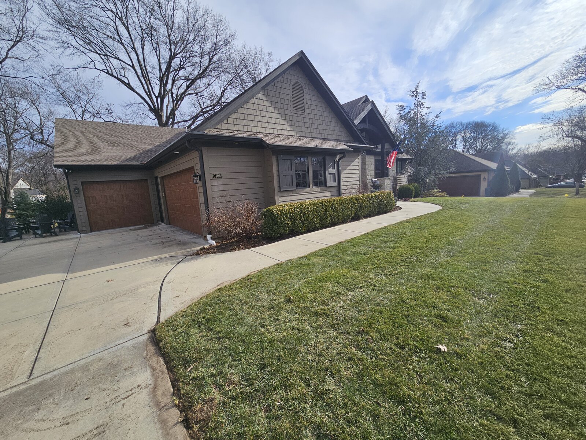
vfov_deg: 89.9
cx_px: 293
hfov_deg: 106.2
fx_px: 220
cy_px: 220
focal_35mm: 13
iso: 50
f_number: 2.2
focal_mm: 2.2
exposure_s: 1/2607
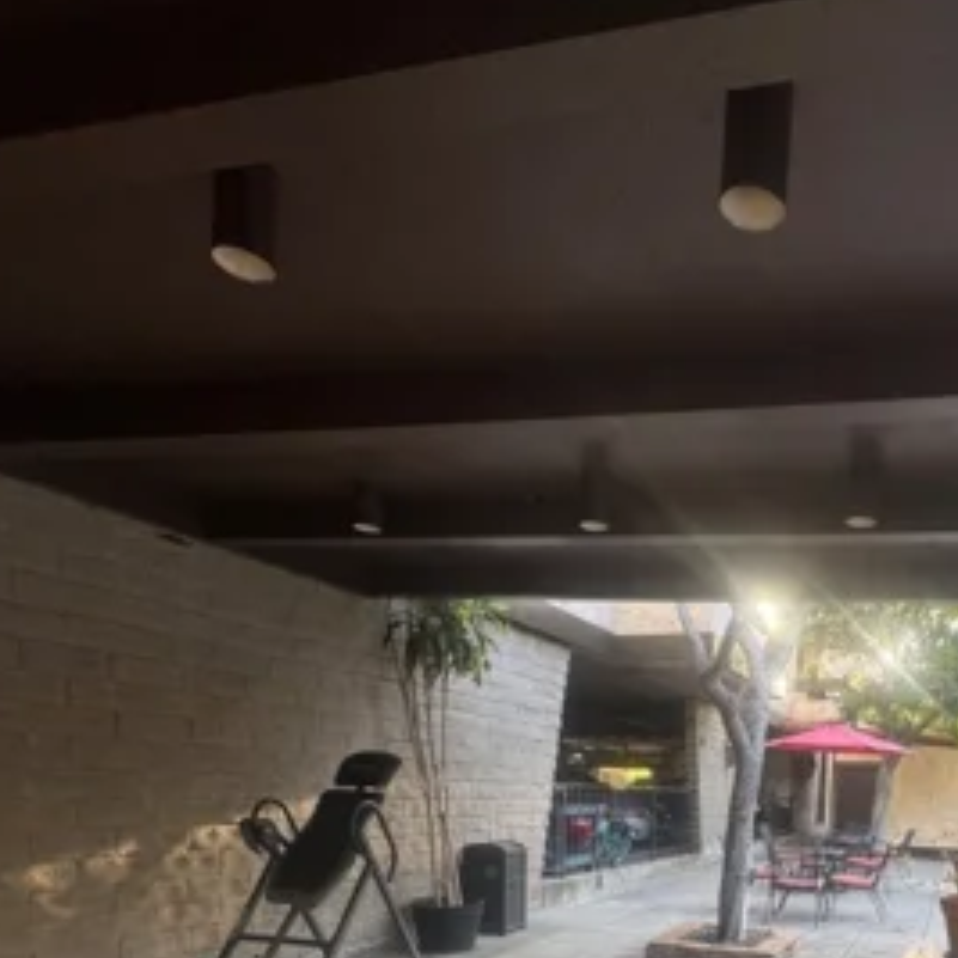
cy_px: 865
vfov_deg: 53.3
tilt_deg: -5.0
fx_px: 814
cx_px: 736
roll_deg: -1.5
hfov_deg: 57.4
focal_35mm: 26
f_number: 2.2
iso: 125
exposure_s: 1/99
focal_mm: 2.22
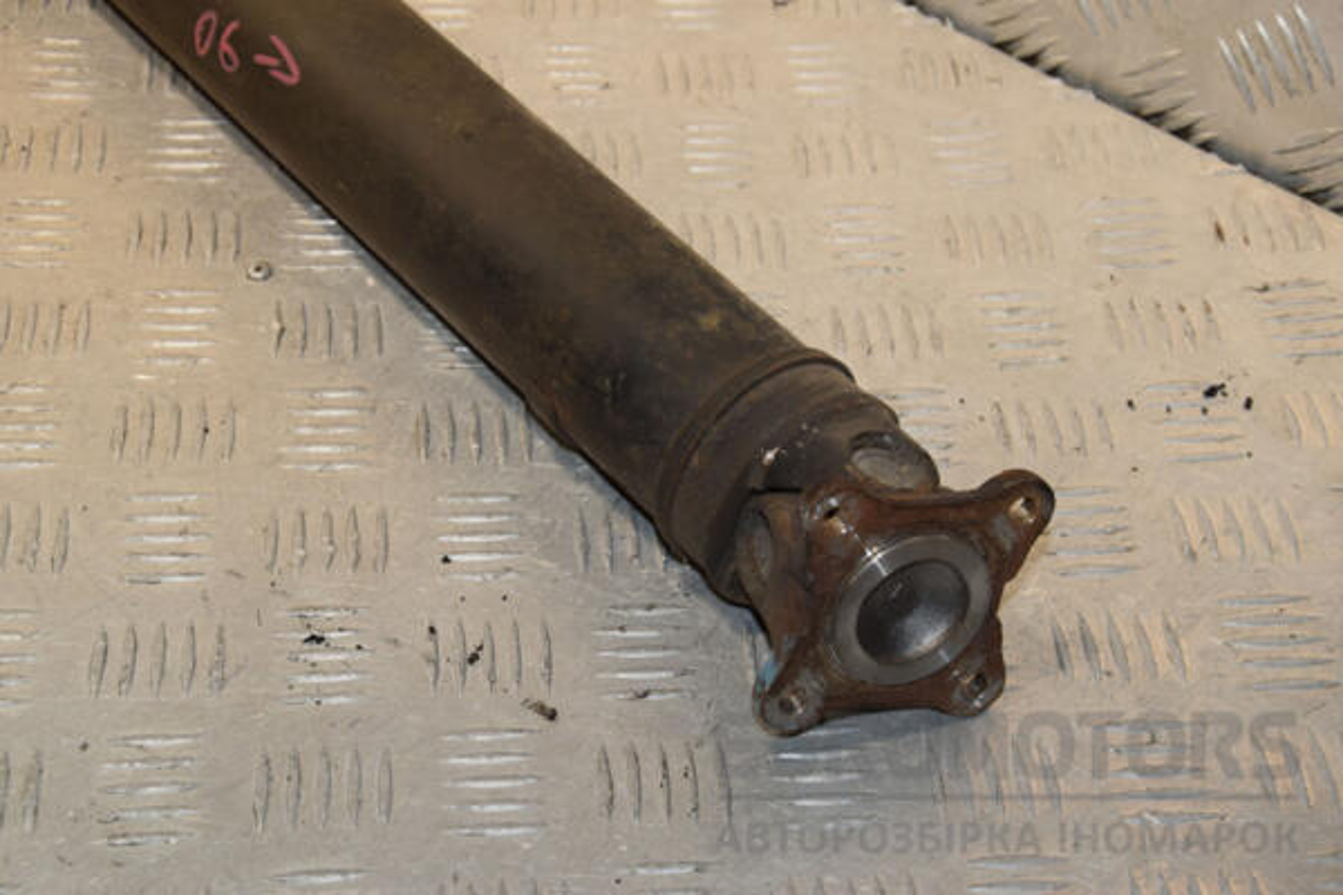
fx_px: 2518
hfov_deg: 29.9
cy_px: 448
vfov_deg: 20.2
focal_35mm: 68
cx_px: 672
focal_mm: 45
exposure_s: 1/200
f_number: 8
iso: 800
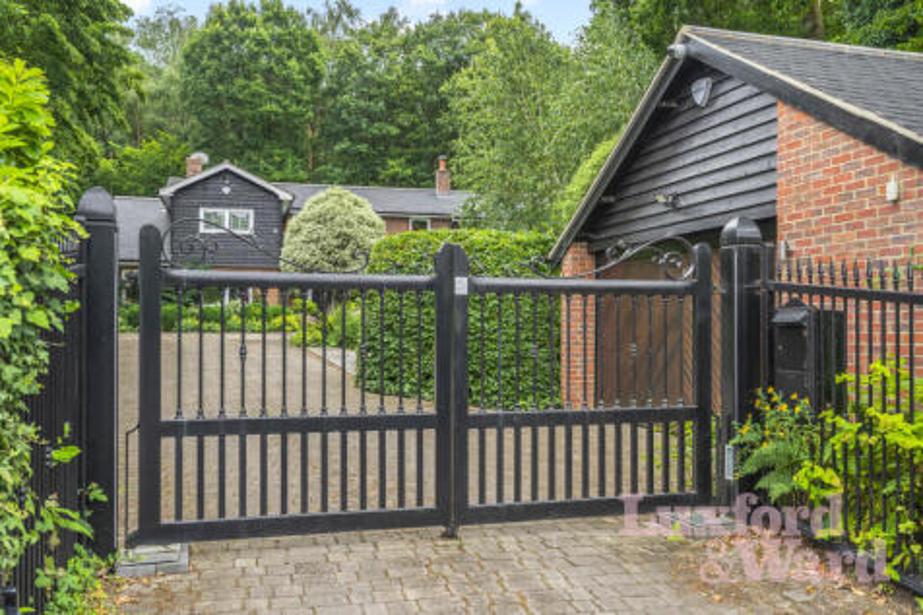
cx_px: 462
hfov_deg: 58.0
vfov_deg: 40.5
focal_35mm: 32
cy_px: 308
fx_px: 833
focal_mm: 32.5
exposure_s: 1/50
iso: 320
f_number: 7.1
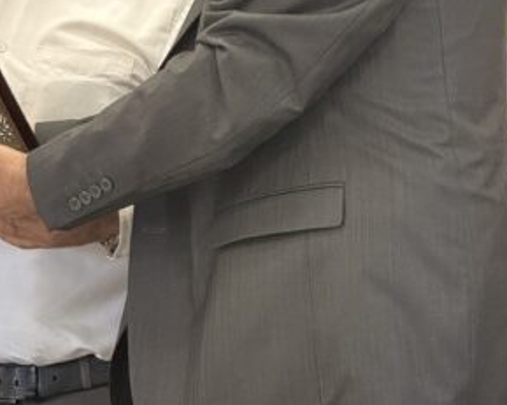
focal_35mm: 304
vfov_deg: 5.1
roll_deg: -1.8
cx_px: 54
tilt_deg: +3.2
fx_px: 4560
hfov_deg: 6.4
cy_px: -96
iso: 160
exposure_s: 1/100
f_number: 2.8
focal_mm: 15.66
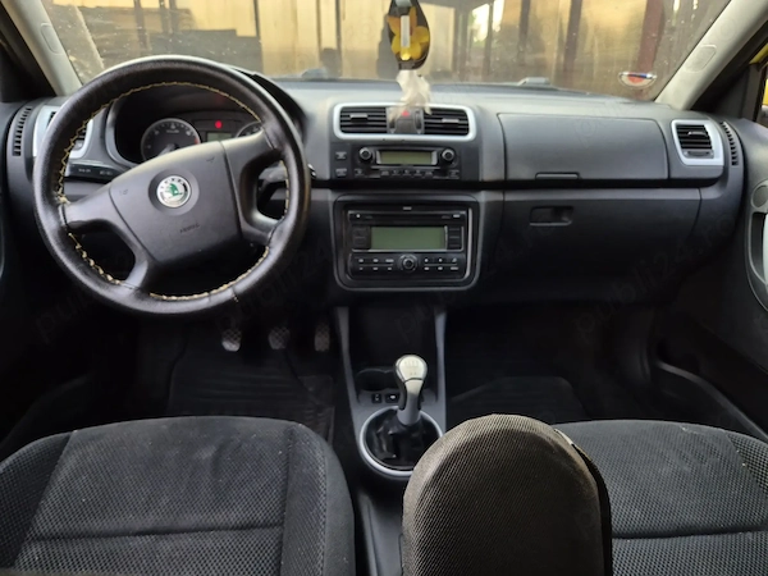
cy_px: 288
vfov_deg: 58.9
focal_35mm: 23
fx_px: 510
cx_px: 384
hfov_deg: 73.9
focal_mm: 5.4
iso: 200
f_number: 1.8
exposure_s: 1/180
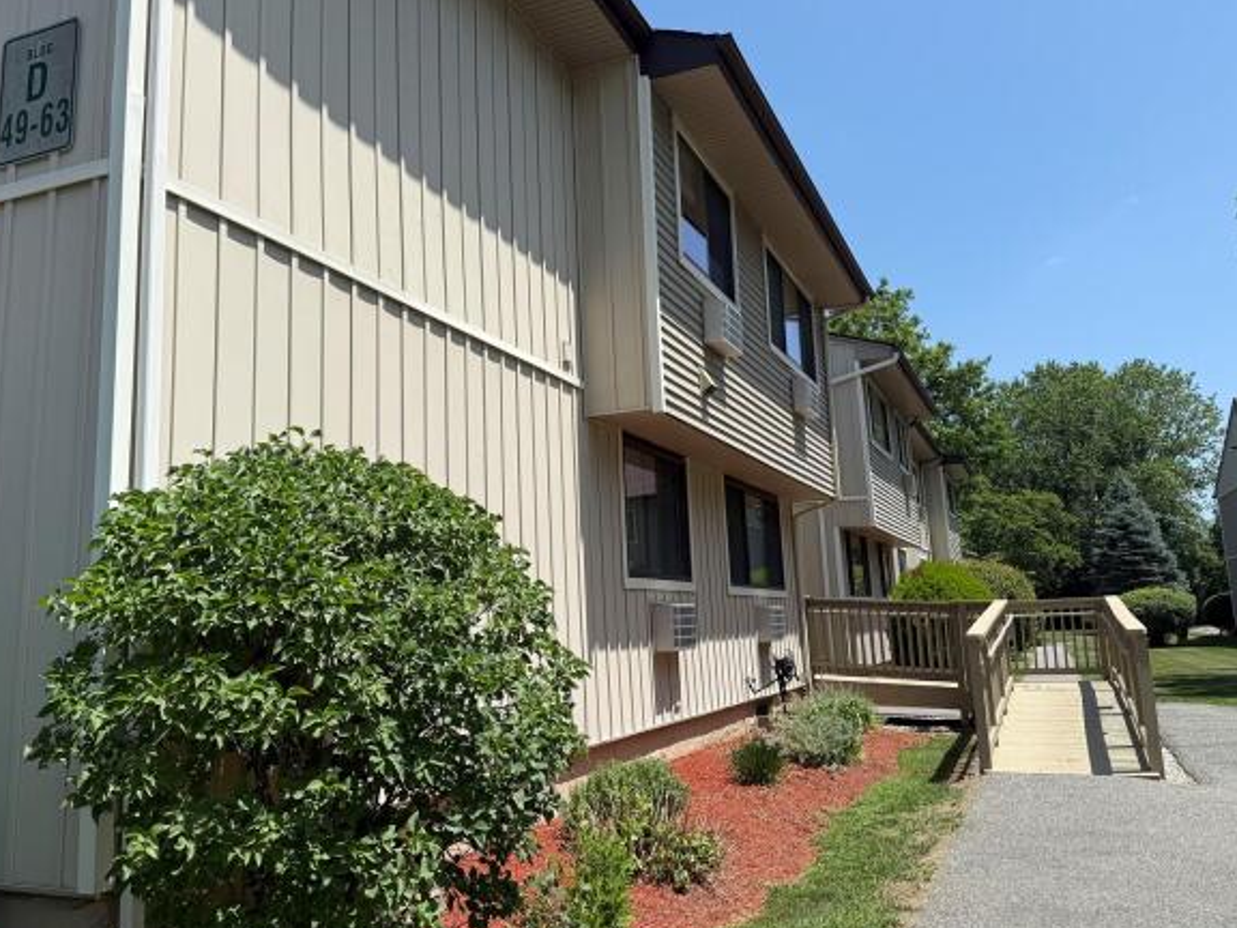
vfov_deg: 46.7
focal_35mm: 30
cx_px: 571
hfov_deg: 59.9
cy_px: 402
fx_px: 1072
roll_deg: +2.6
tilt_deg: +12.3
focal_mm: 6.76
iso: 80
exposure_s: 1/4167
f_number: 1.78
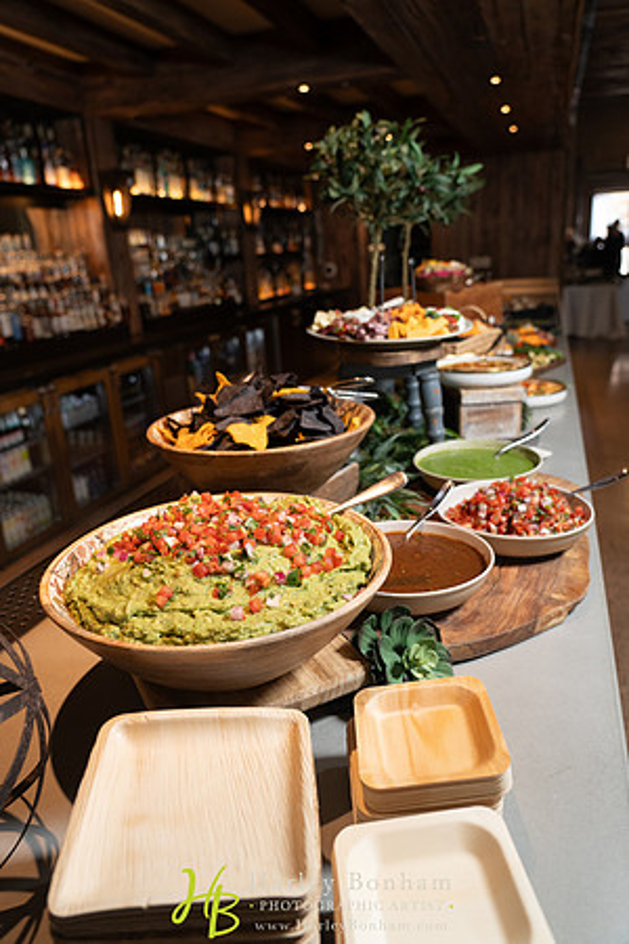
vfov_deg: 71.5
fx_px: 655
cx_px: 314
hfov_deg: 51.3
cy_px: 472
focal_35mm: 25
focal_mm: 25
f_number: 4
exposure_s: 1/200
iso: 1600
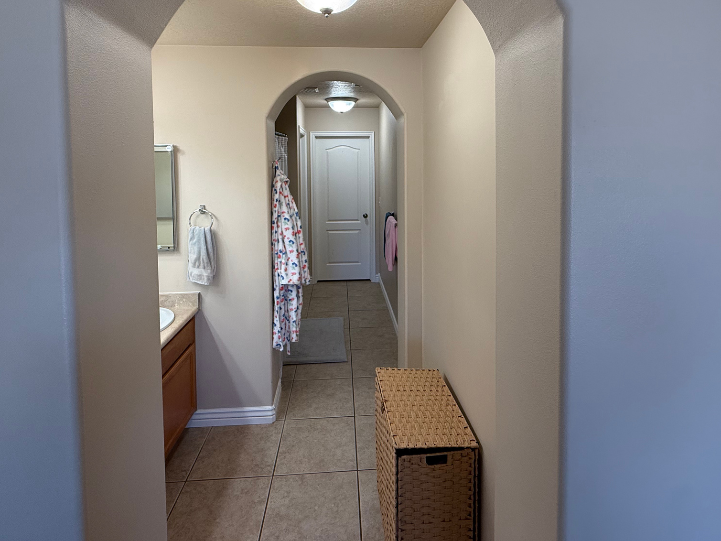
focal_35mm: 19
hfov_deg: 84.6
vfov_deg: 66.8
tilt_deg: -1.9
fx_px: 396
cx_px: 369
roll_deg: +0.9
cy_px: 179
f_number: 2.2
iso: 125
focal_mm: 2.22
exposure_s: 1/120
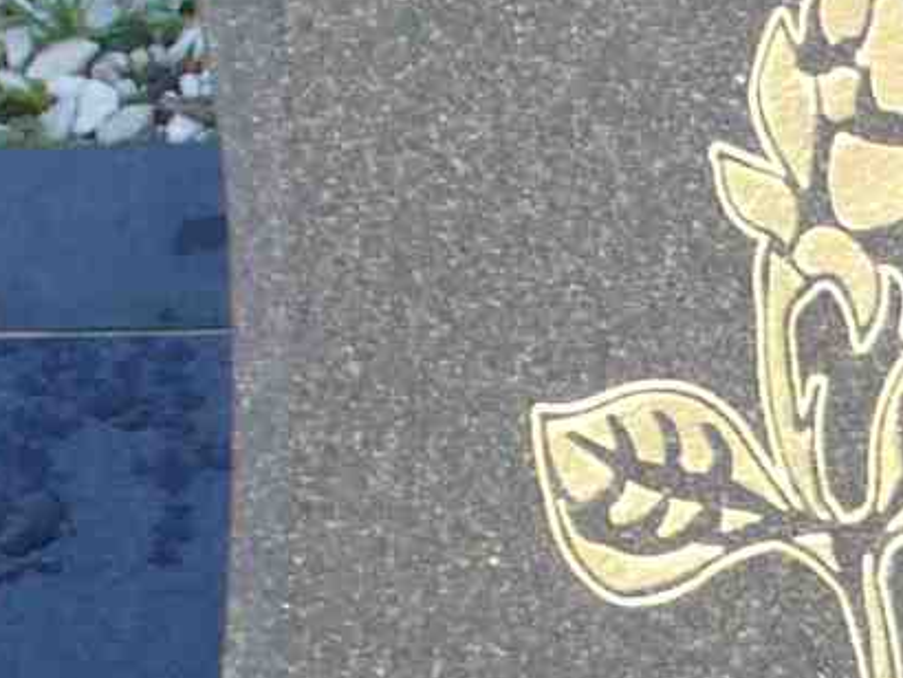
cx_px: 1698
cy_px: 1136
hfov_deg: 8.2
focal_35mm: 231
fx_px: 6029
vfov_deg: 6.3
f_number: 2.8
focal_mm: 6.1
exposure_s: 1/160
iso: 80
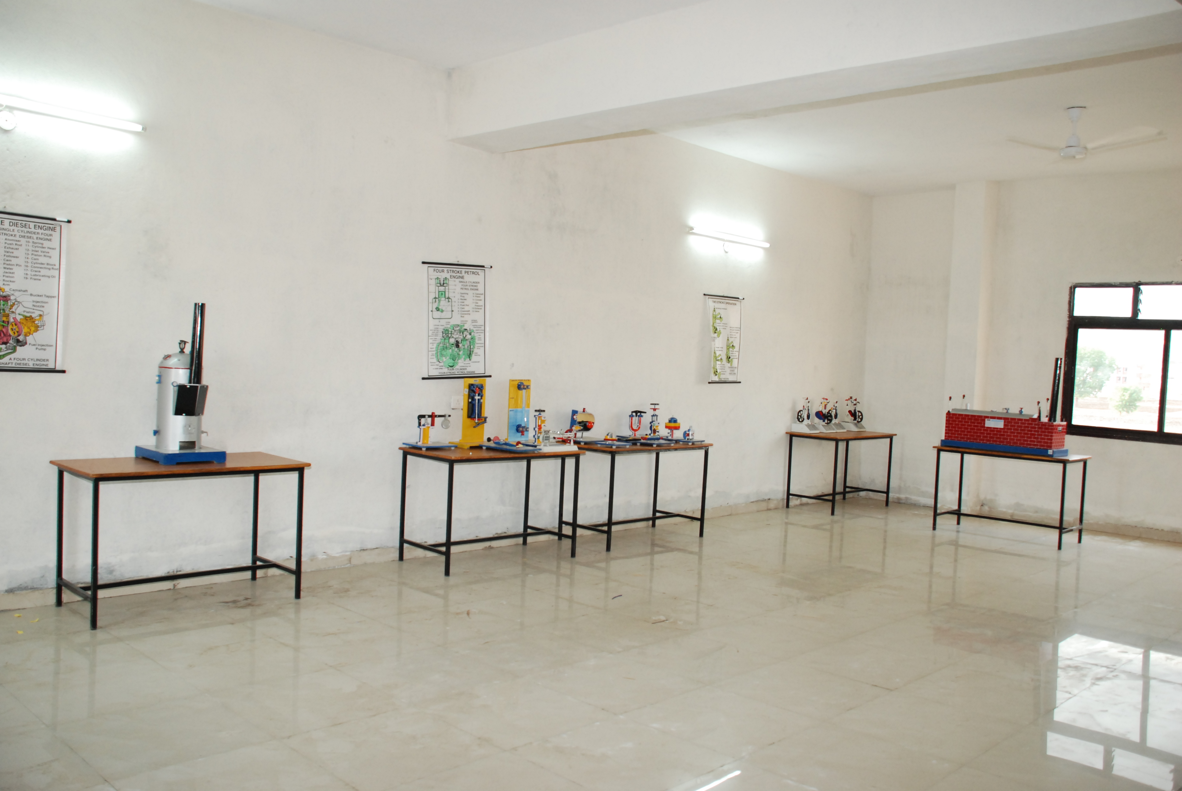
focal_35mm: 30
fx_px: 986
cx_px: 591
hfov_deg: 61.9
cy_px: 396
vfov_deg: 43.7
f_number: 3.8
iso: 640
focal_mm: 20
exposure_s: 1/50
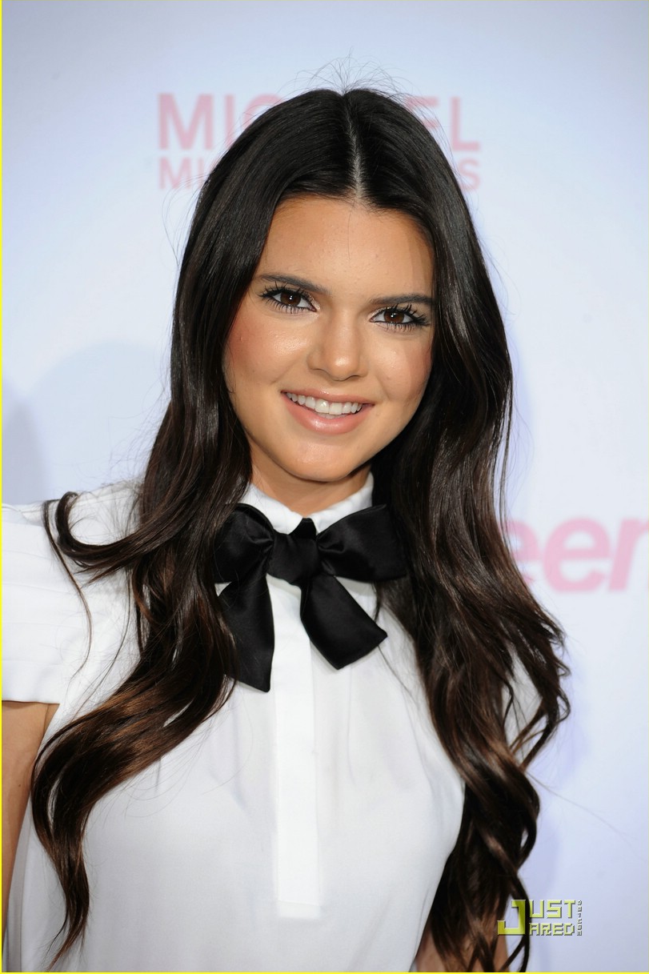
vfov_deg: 10.2
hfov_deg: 6.8
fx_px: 5436
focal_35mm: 201
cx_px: 326
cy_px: 486
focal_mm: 200
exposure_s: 1/320
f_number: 6.3
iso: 400
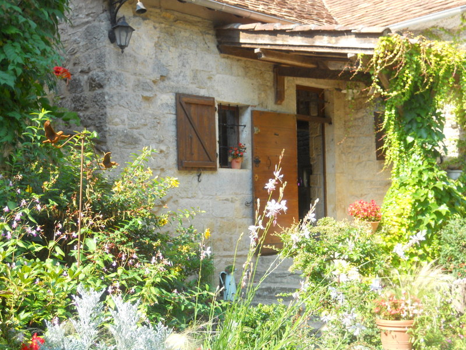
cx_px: 233
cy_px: 175
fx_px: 619
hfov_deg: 41.2
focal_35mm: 46
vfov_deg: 31.5
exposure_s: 1/250
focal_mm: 8.3
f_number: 3.4
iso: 160
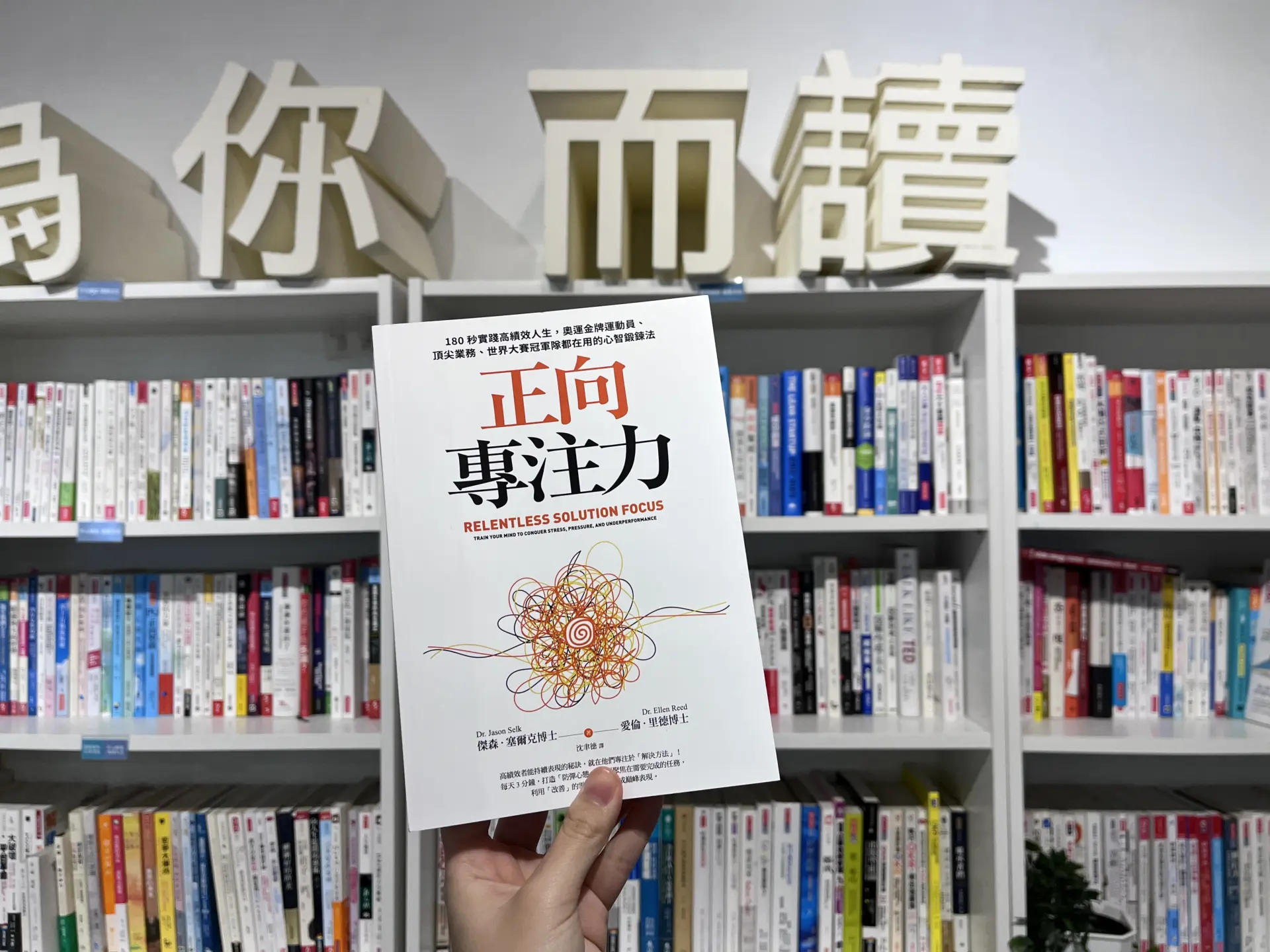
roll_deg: +0.3
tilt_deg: +1.8
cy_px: 476
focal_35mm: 26
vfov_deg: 53.1
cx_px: 635
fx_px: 954
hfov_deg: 67.3
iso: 80
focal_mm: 5.1
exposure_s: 1/120
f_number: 1.6
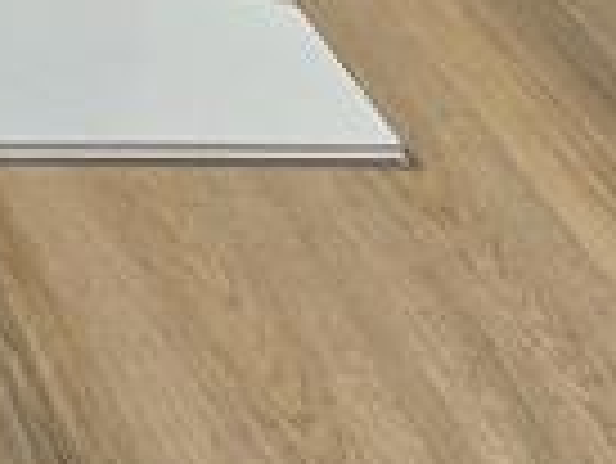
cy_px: -1054
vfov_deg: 9.9
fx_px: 1728
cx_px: -994
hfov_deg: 13.1
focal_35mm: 97
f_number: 2.2
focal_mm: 2.2
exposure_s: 1/60
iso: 160
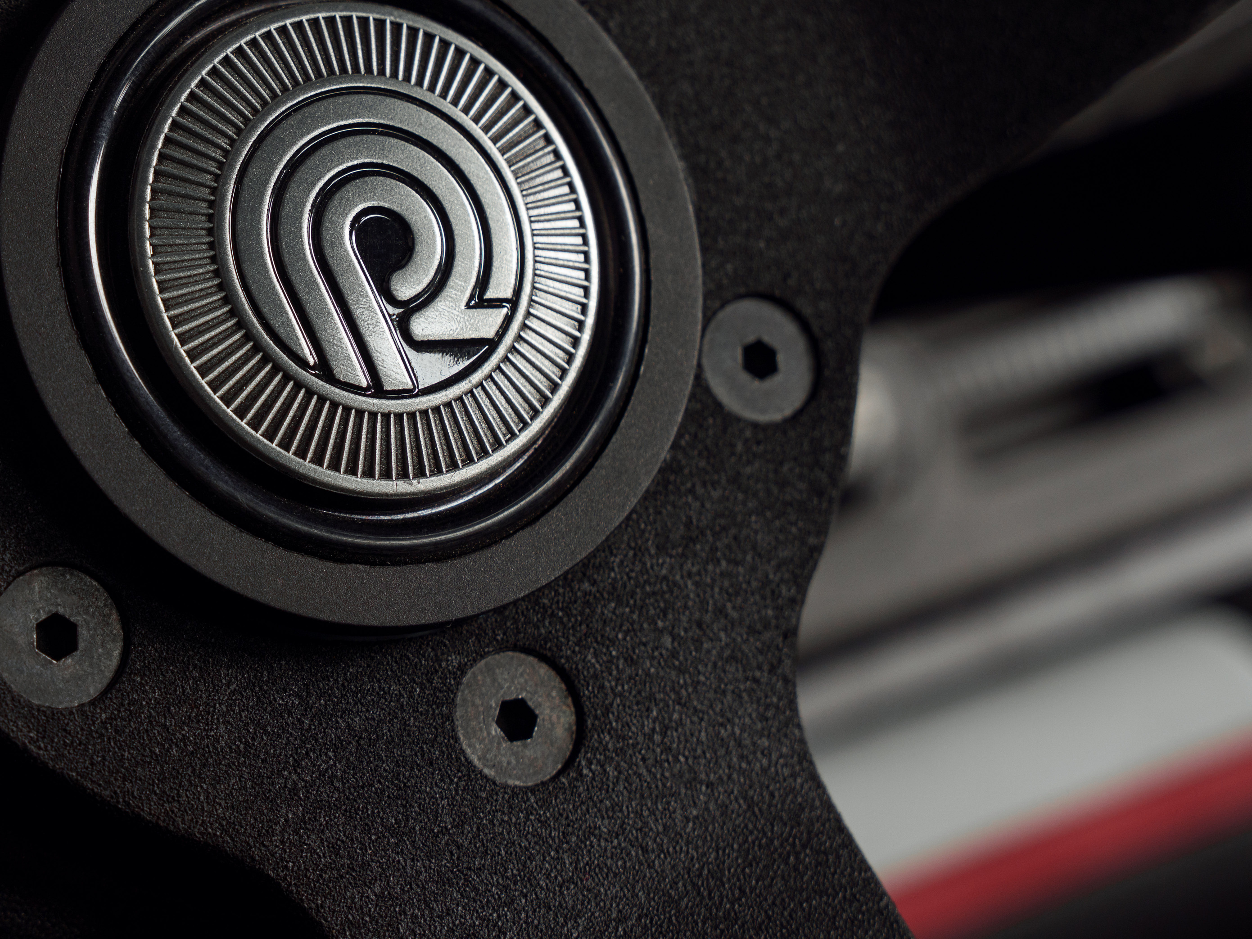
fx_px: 4160
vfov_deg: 12.9
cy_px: 266
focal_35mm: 115
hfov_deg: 17.1
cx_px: 400
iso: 320
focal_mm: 70
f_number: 9
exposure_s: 1/60
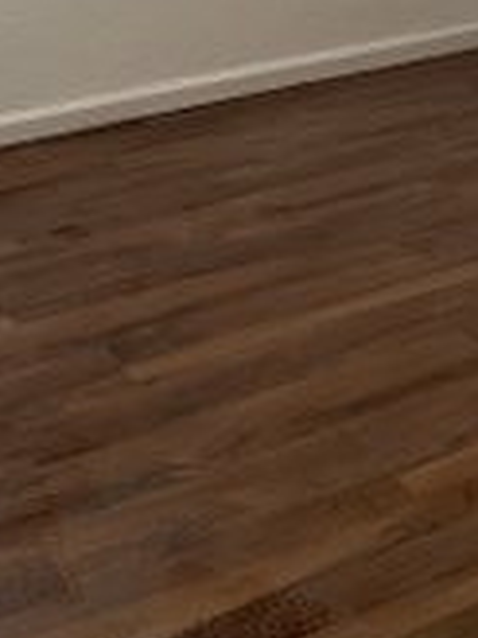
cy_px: -19
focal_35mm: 76
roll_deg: +0.5
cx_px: 323
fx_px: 1399
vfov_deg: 24.3
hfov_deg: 19.3
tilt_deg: -15.2
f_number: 1.6
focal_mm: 4.2
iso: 160
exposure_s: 1/60
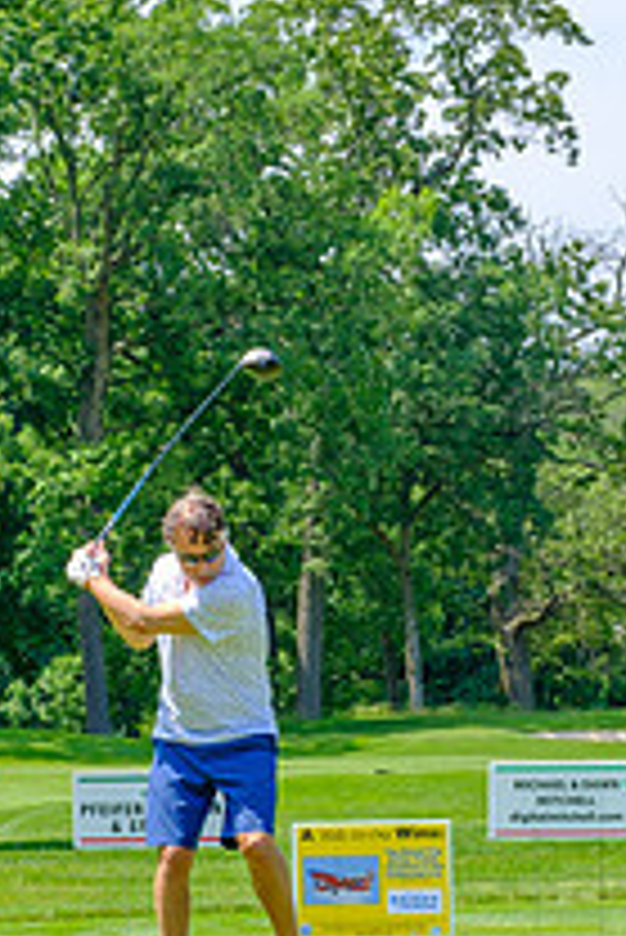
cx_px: 293
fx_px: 3151
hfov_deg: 11.3
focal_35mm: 121
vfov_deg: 16.8
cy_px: 684
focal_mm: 37.4
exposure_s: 1/500
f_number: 5
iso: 200
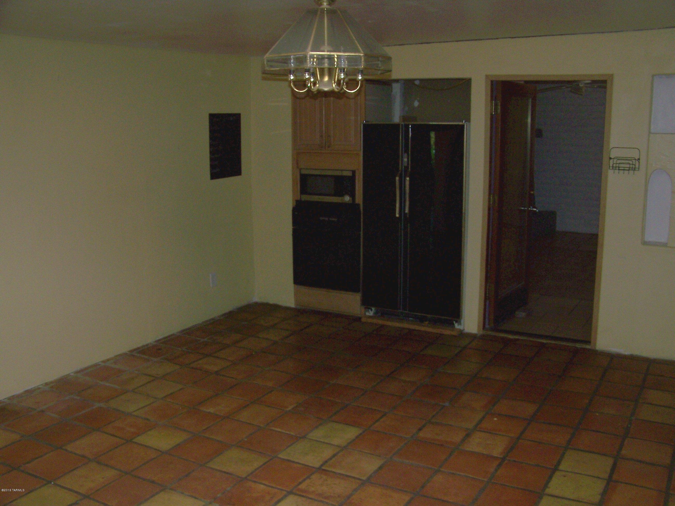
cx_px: 338
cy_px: 253
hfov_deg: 51.4
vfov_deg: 39.7
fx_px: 702
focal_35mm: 36
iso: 64
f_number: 5
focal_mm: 5.85
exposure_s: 1/30
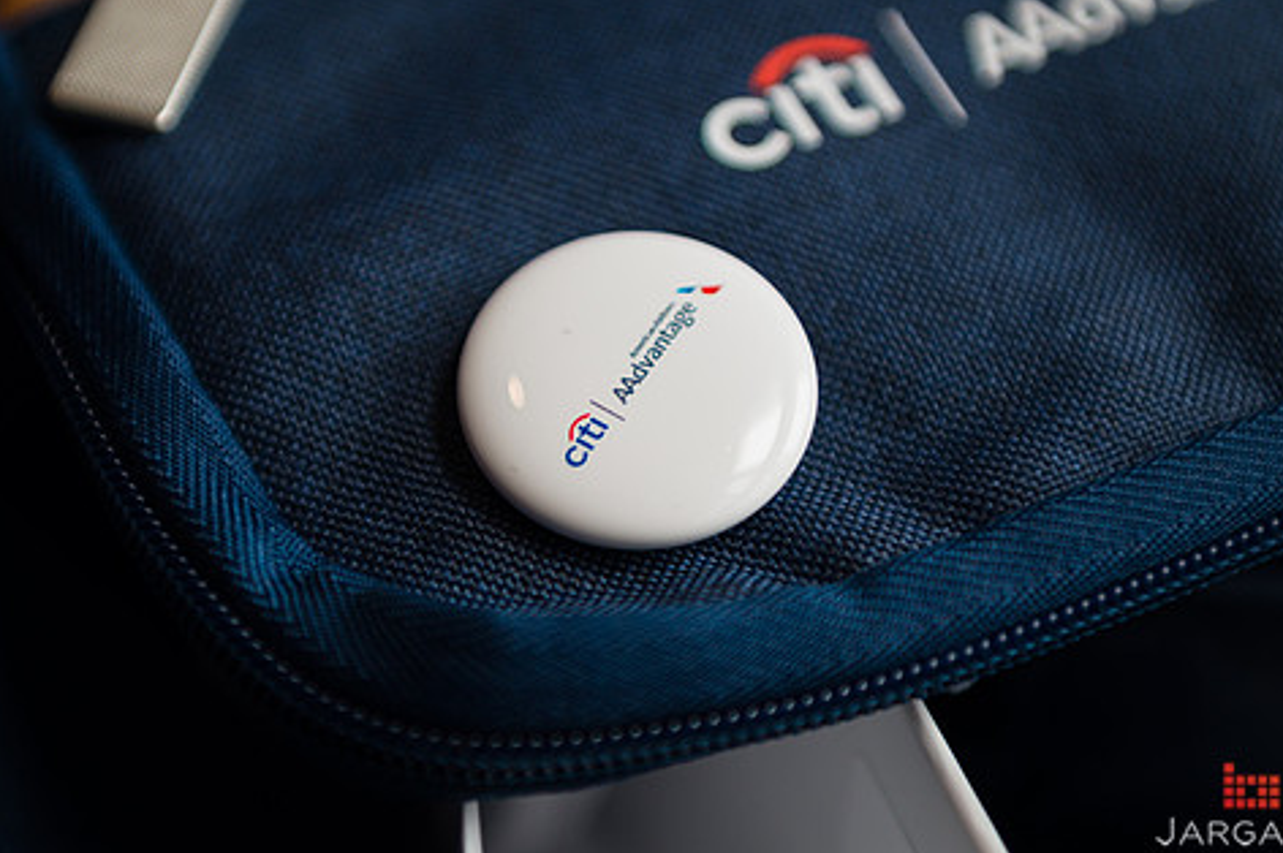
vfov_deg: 15.9
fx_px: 3063
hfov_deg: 23.7
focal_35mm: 86
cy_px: 380
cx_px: 628
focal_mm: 70
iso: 400
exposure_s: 1/640
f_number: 3.2
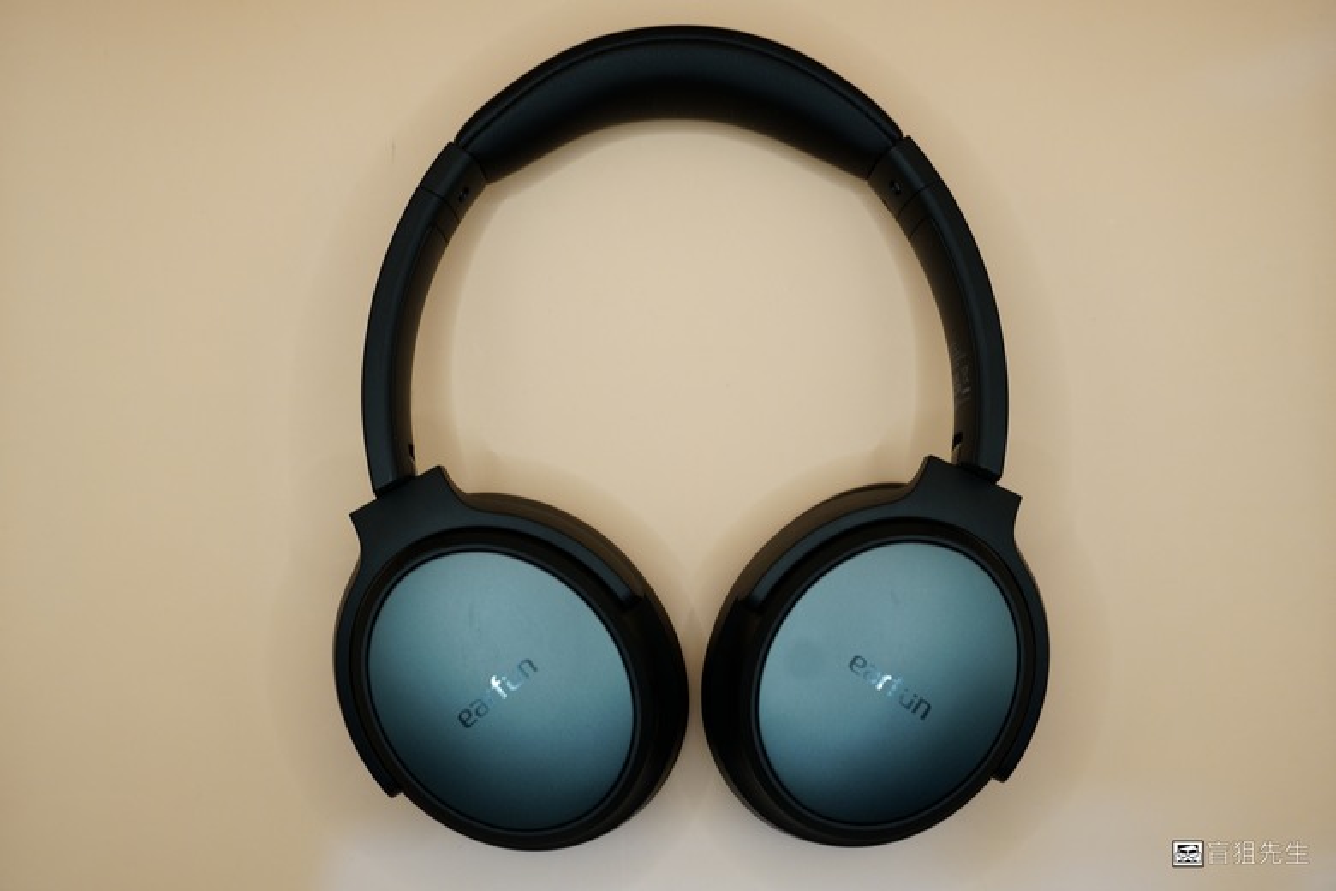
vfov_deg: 30.8
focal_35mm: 44
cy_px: 446
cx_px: 668
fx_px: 1614
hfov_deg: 45.0
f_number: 5
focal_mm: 29
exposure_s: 1/50
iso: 320
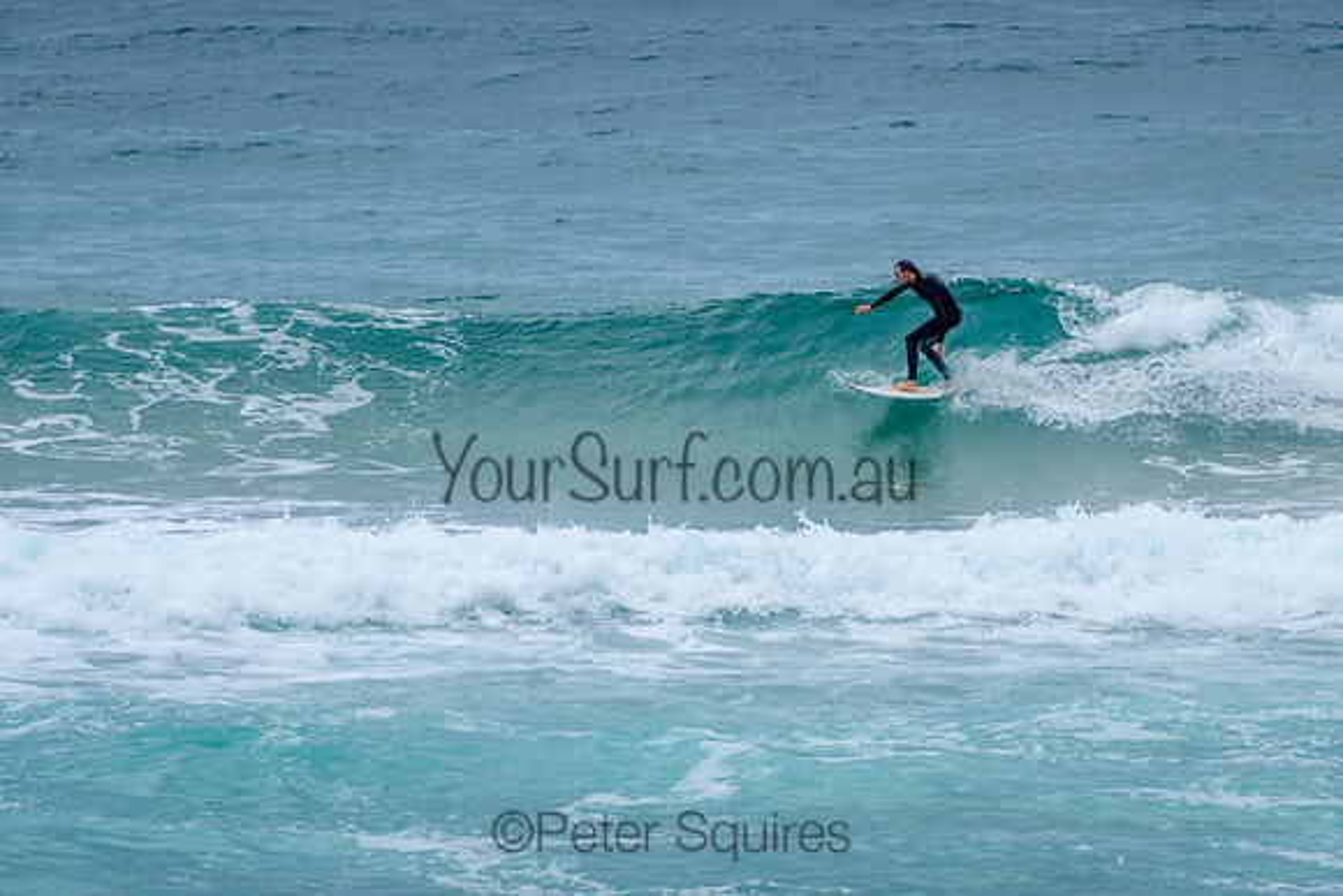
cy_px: 324
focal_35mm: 550
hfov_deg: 3.7
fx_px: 20524
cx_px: 727
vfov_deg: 2.5
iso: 220
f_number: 5.6
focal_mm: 400
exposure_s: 1/2000
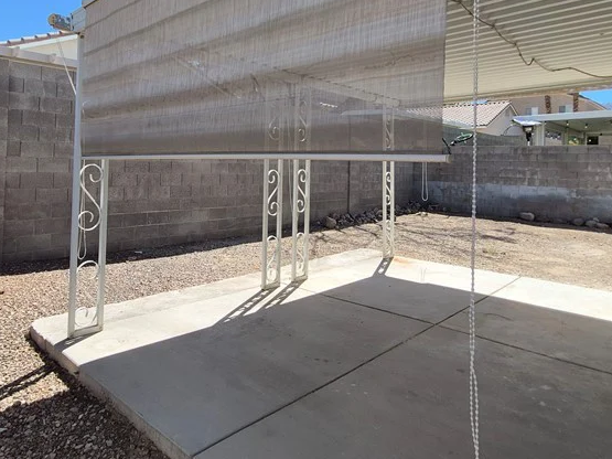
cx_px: 276
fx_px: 424
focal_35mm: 24
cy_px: 146
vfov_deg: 55.4
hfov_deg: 71.4
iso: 50
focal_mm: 1.74
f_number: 2.2
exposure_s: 1/1472
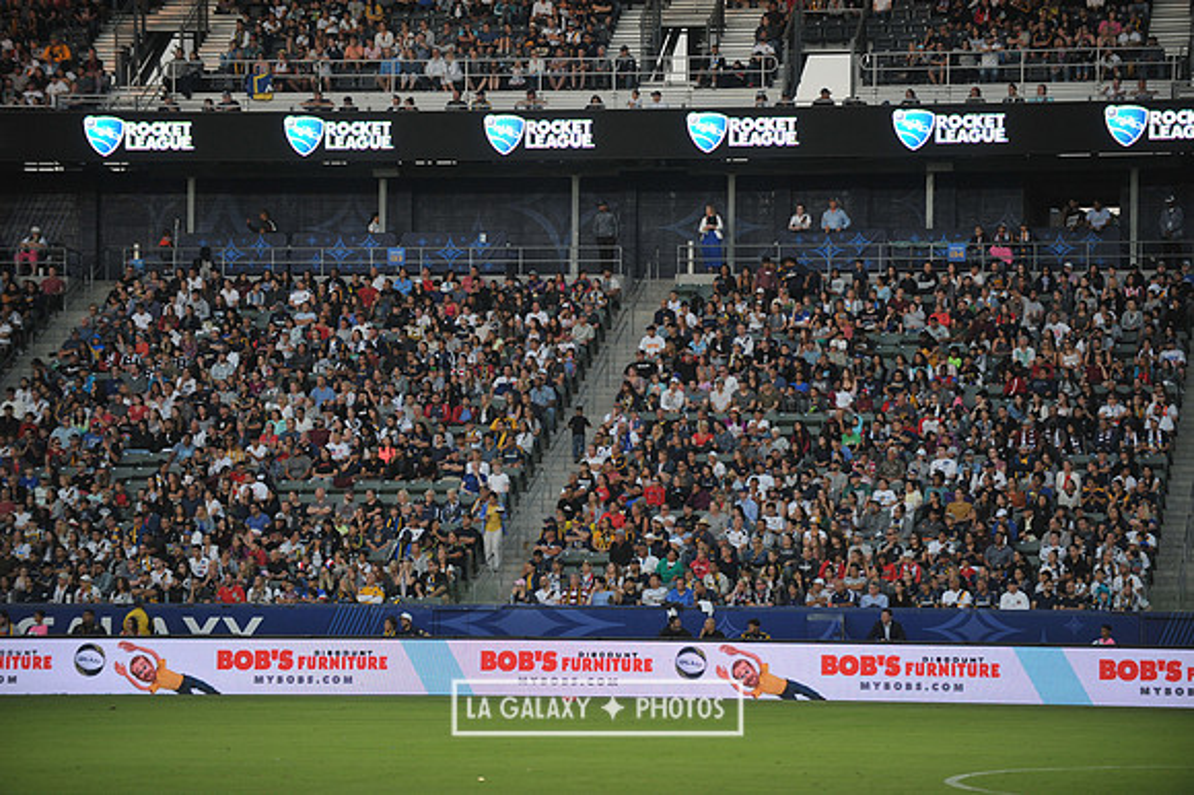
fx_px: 4641
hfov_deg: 14.7
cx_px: 597
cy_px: 398
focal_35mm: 140
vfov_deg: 9.8
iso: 640
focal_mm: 140
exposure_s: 1/800
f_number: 2.8
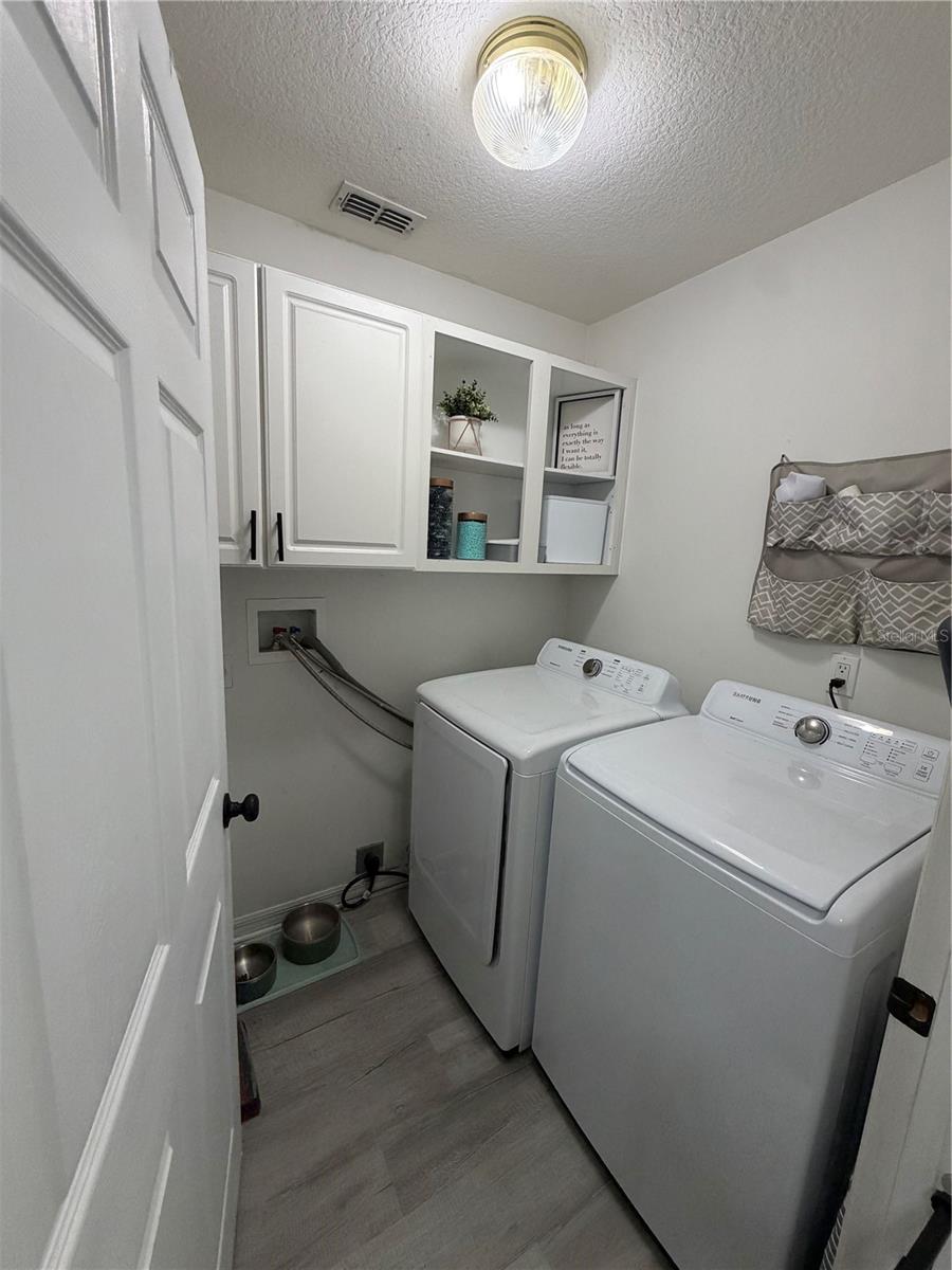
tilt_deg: -9.5
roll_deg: -2.9
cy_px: 635
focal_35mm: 14
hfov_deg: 85.7
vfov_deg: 102.1
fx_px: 513
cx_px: 476
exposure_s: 1/120
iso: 250
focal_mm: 2.22
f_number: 2.2
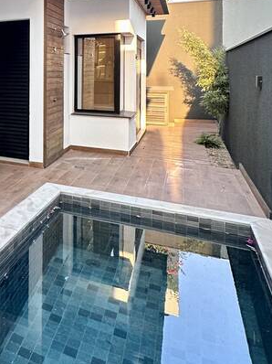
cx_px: -84
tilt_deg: +1.2
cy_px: 72
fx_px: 399
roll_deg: -1.1
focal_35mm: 38
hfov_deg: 29.9
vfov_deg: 46.4
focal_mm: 2.22
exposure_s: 1/120
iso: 100
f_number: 2.2
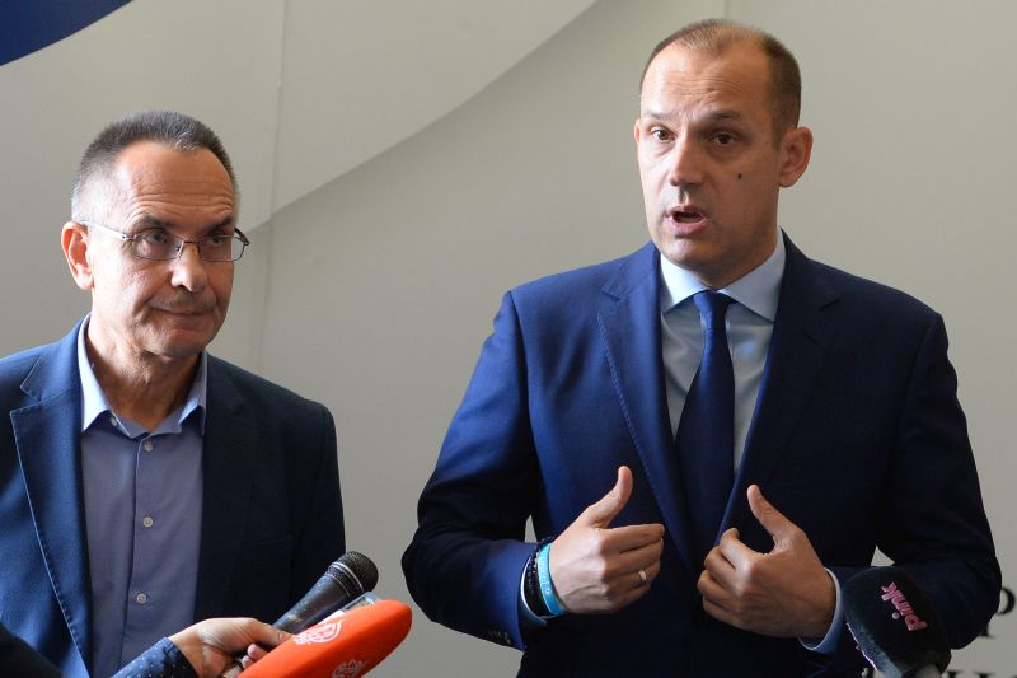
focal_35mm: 80
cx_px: 508
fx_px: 2259
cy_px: 339
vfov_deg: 17.1
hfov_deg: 25.4
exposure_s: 1/320
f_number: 3.5
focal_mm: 80
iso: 2500
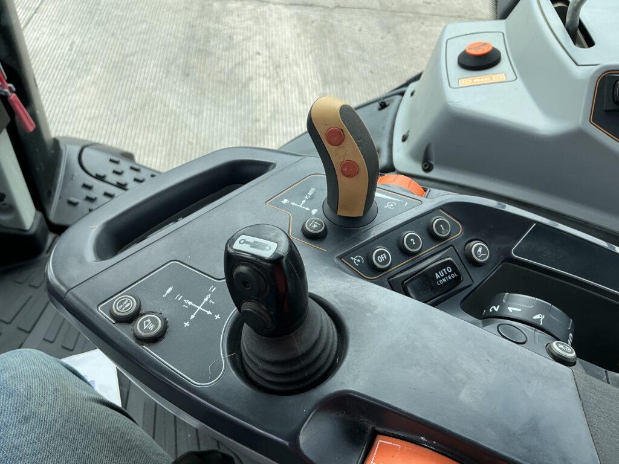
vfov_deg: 49.7
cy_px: 232
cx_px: 310
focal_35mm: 28
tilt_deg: -49.3
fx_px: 501
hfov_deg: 63.4
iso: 25
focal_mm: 3
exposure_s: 1/412
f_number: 1.8
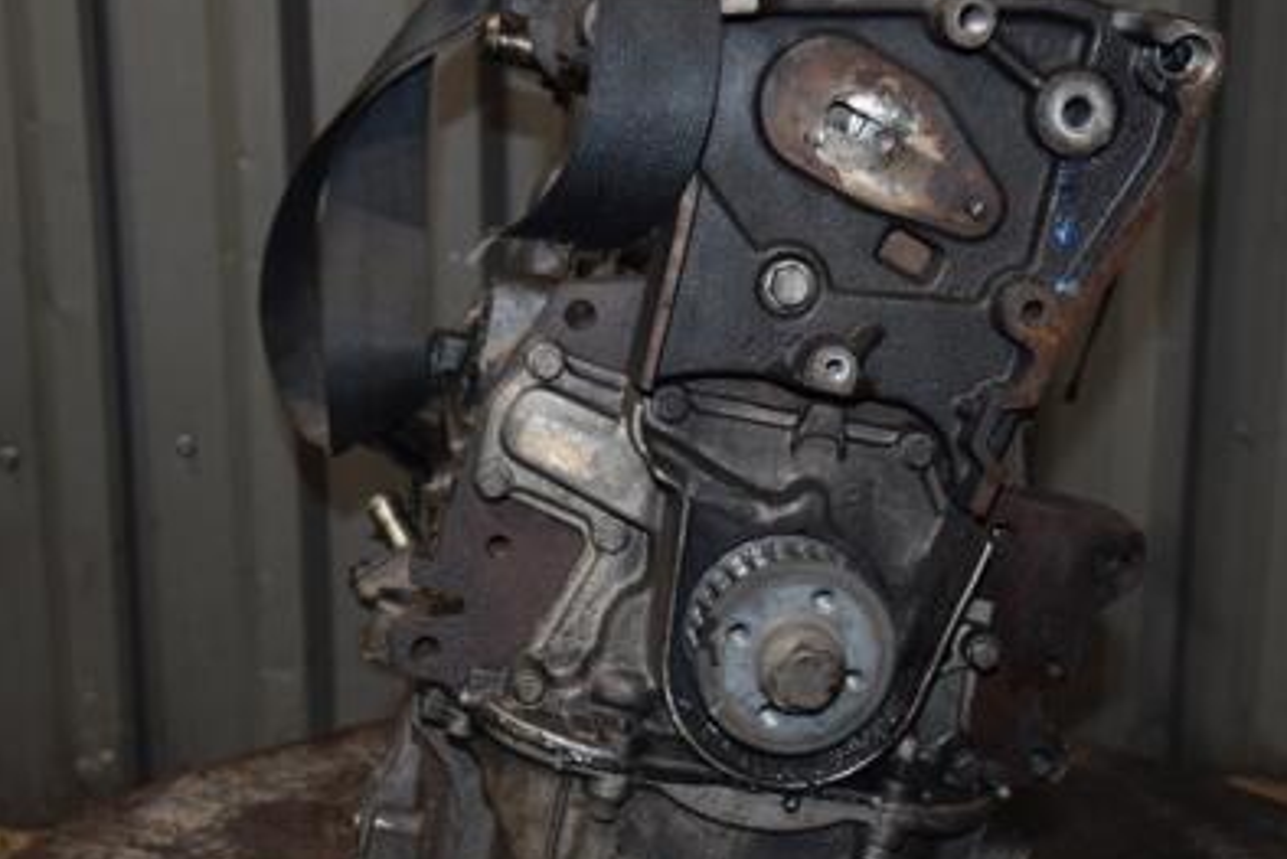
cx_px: 764
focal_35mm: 64
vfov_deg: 21.2
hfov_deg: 31.3
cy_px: 510
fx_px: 2289
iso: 800
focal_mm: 28
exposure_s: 1/60
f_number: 5
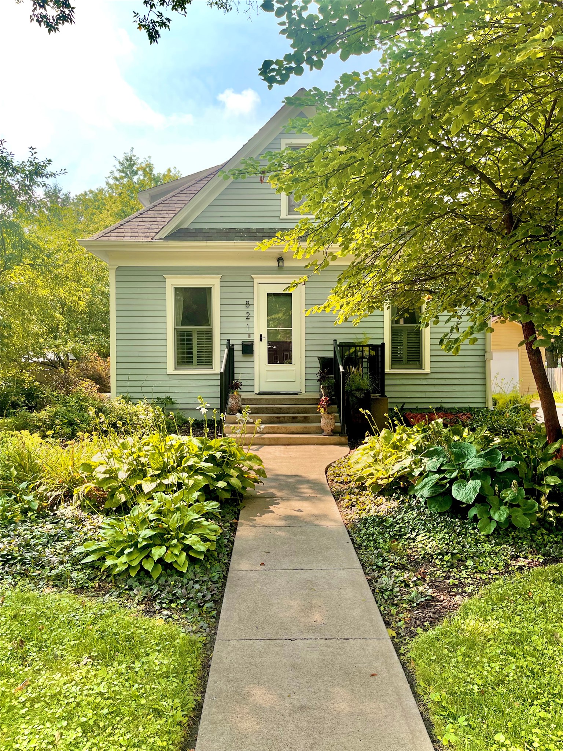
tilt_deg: -0.1
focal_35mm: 25
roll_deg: +0.9
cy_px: 376
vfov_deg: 69.4
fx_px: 542
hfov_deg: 54.9
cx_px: 282
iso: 32
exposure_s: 1/923
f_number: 1.6
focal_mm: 5.1
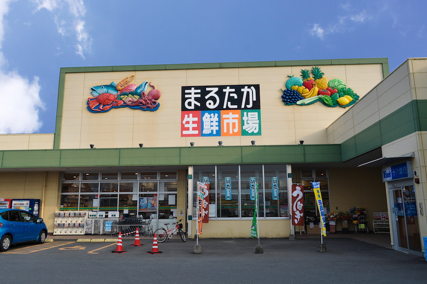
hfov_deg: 65.5
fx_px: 332
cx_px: 216
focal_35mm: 28
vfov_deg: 46.3
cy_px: 140
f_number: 9
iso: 200
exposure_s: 1/160
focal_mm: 18
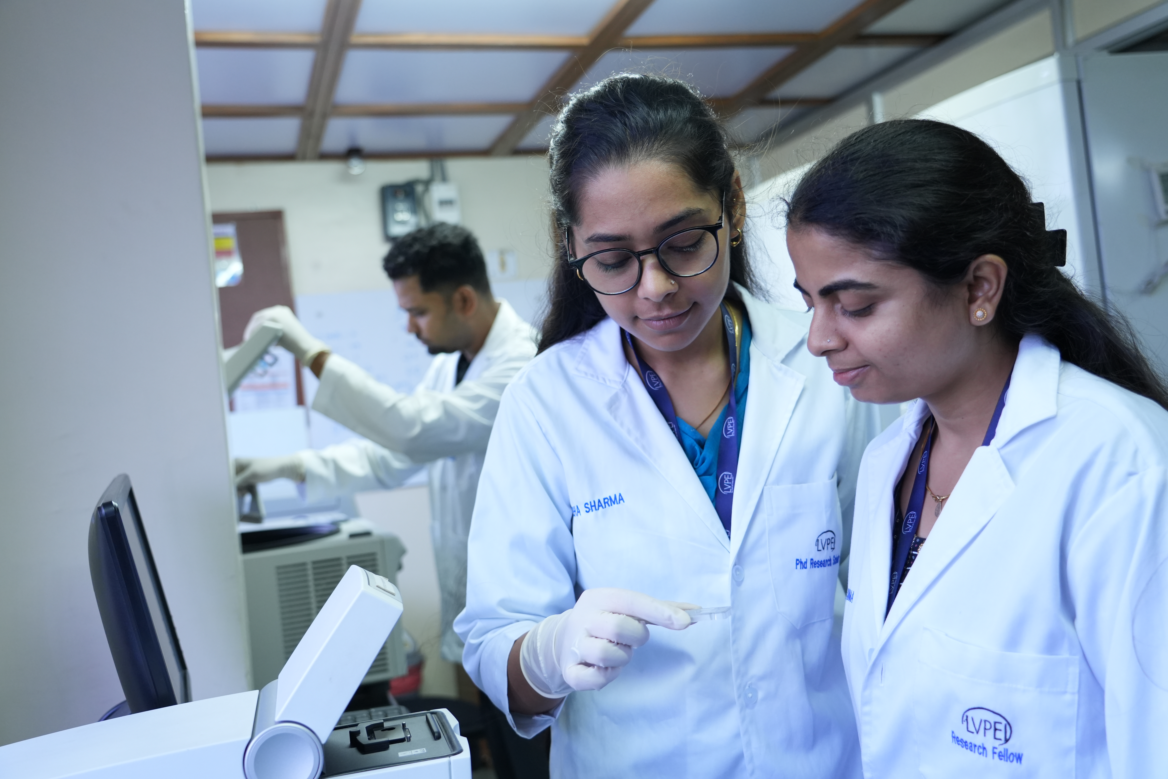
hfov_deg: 55.8
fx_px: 1103
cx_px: 584
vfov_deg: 38.9
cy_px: 390
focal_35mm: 34
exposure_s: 1/100
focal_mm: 34
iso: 1250
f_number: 4
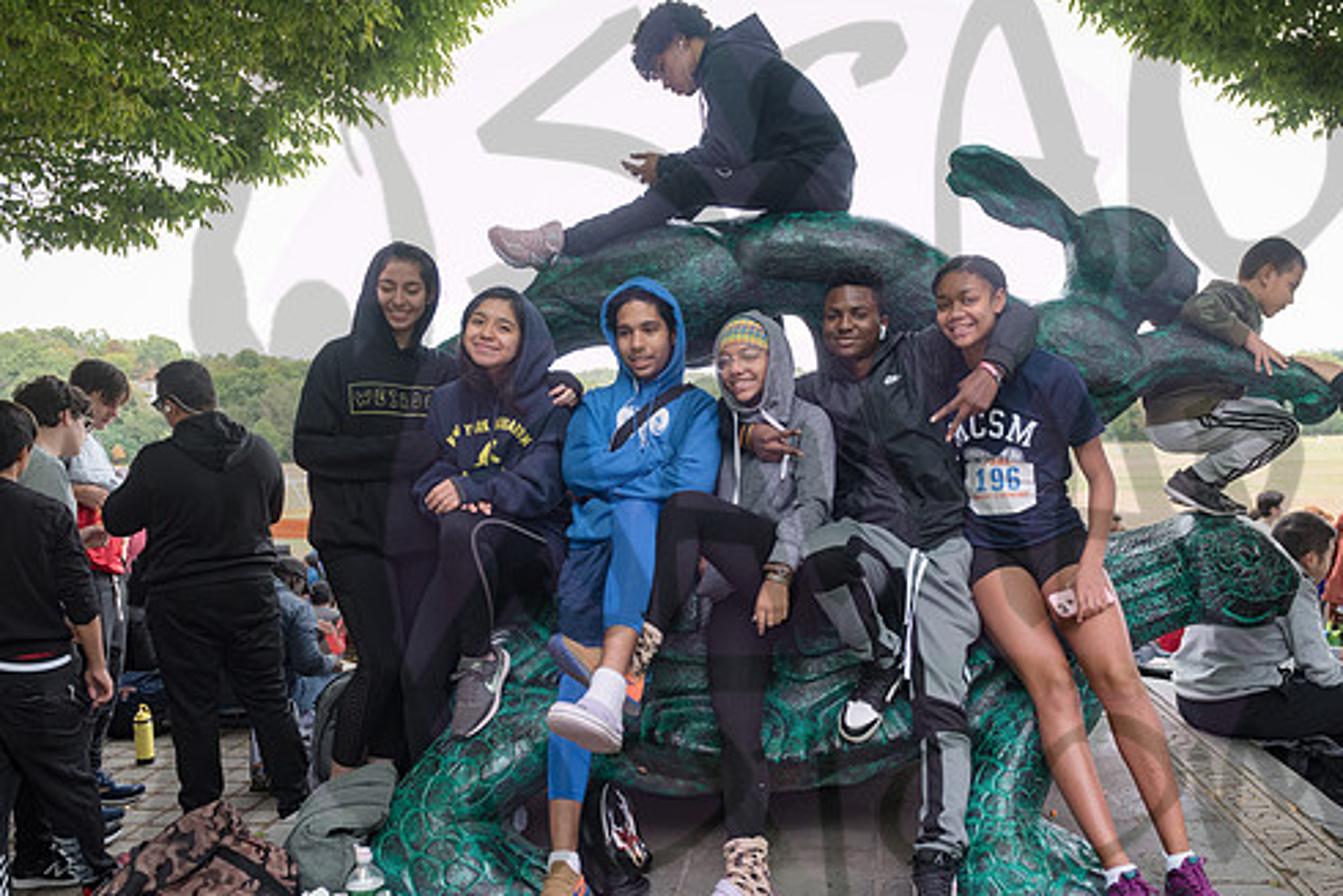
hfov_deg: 60.0
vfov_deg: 42.3
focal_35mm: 31
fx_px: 1157
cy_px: 500
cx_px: 765
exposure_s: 1/200
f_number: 4.5
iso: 800
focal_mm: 24
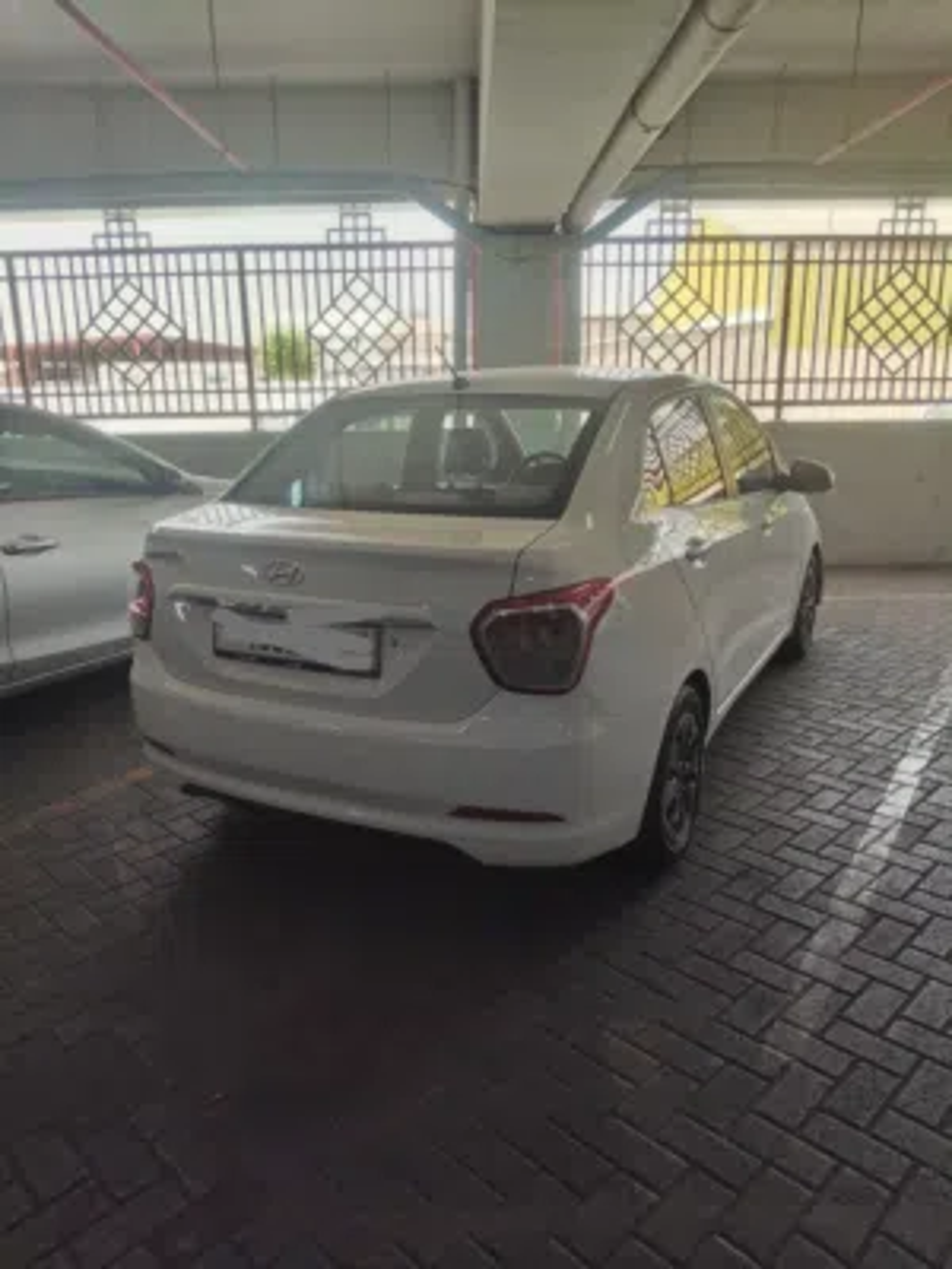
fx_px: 917
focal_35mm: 25
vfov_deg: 69.4
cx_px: 476
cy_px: 634
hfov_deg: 54.9
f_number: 1.8
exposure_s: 1/100
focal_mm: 4.15
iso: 102
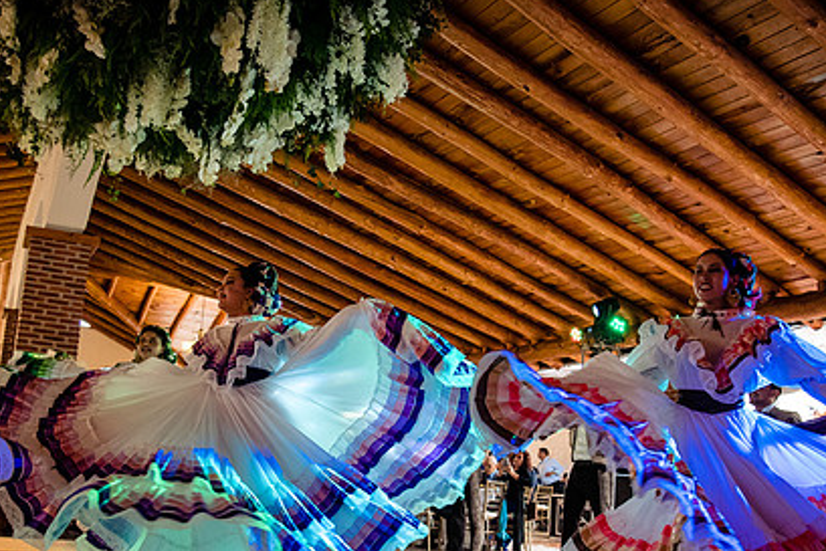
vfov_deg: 38.5
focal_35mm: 34
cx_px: 380
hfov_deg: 55.7
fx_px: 780
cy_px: 362
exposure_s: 1/250
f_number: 4
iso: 5000
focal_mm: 24
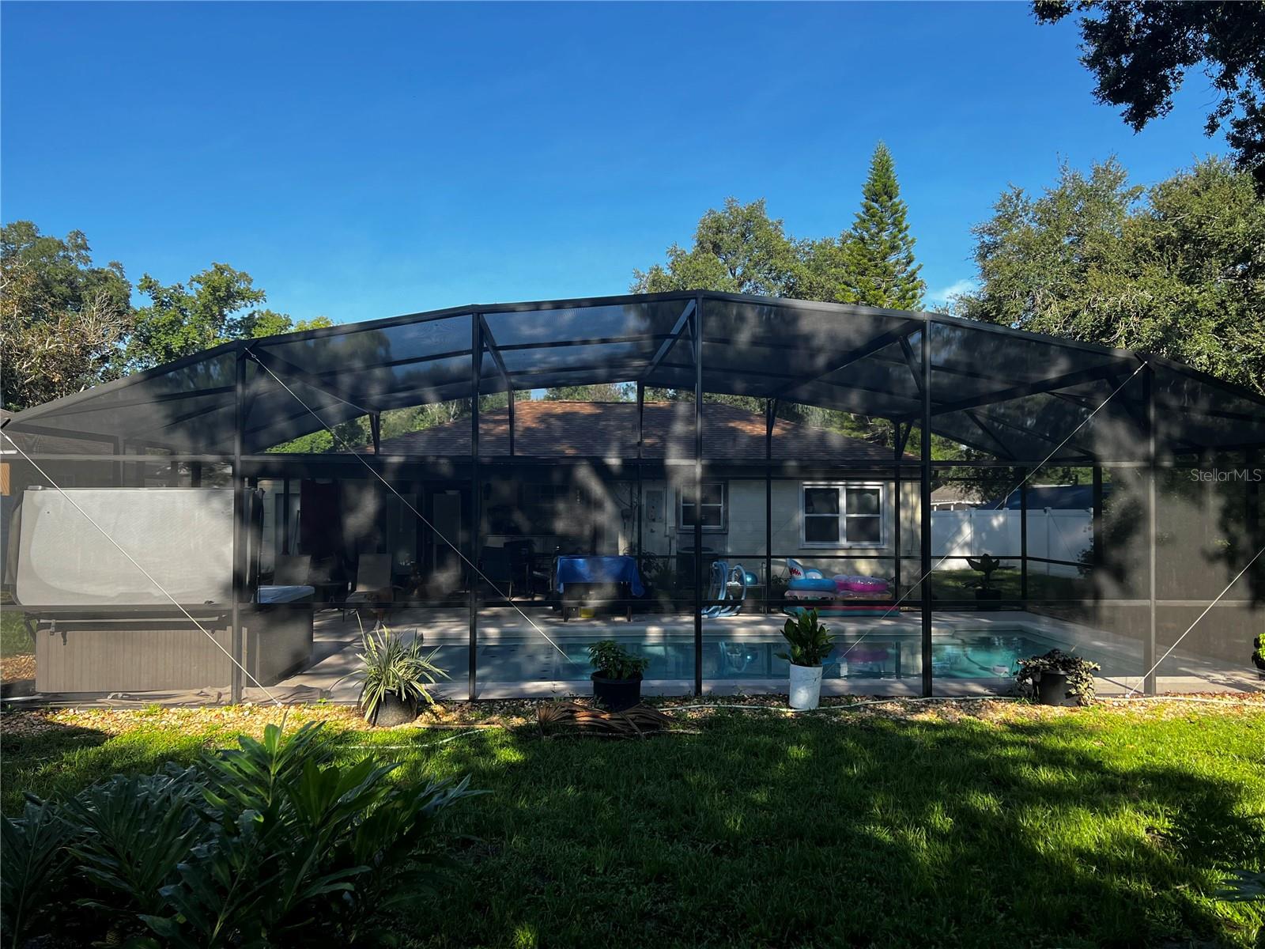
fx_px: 950
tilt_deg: +1.5
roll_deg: +0.1
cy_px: 474
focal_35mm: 26
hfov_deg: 67.3
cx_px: 632
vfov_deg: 53.1
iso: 50
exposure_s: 1/1901
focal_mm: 5.7
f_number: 1.5
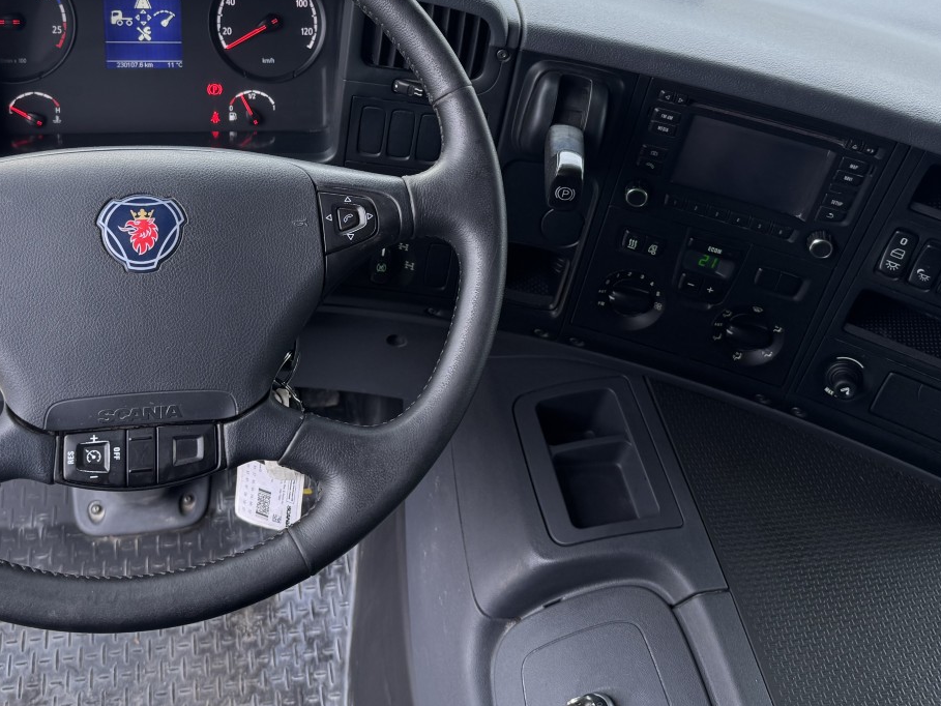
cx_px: 391
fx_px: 1033
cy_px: 165
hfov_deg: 48.8
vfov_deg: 36.7
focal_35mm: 38
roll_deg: -10.4
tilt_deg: -43.6
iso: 64
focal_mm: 6.76
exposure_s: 1/121
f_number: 1.78
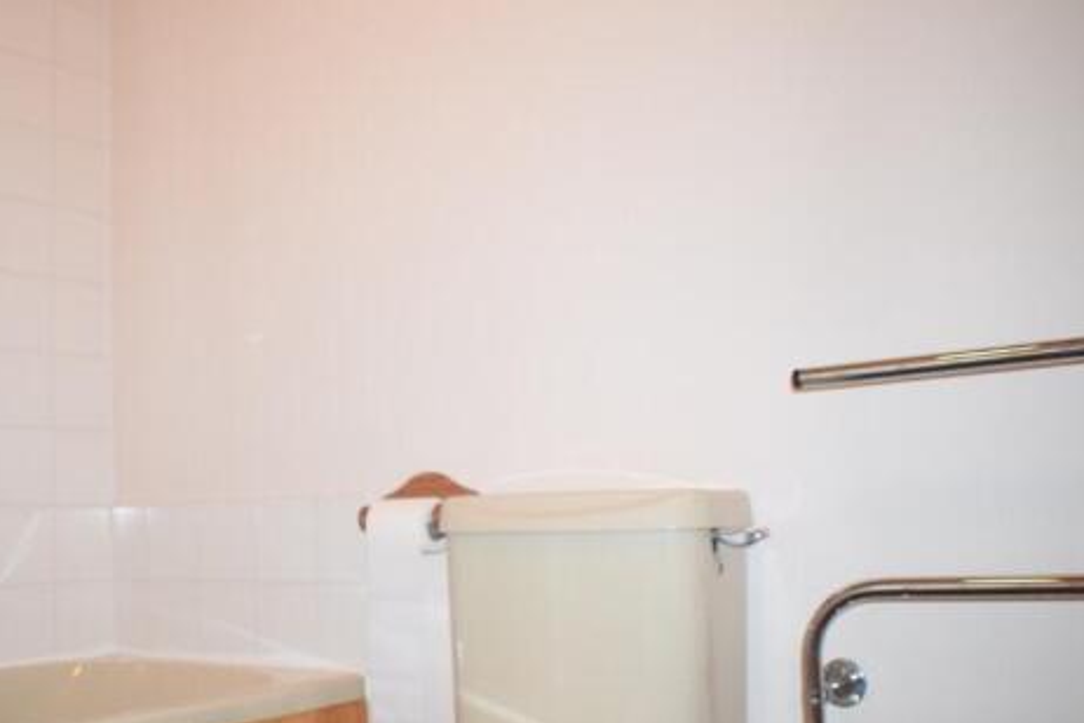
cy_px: 381
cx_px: 337
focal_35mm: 51
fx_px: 1536
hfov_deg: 38.3
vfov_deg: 26.5
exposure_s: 1/80
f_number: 4.5
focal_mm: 24
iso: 800
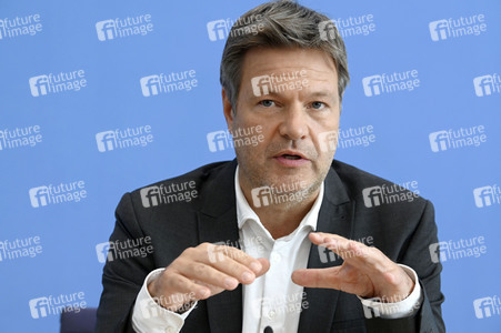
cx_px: 250
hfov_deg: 16.4
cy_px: 166
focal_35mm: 125
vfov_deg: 11.0
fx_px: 1738
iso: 2000
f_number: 5
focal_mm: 125
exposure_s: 1/800
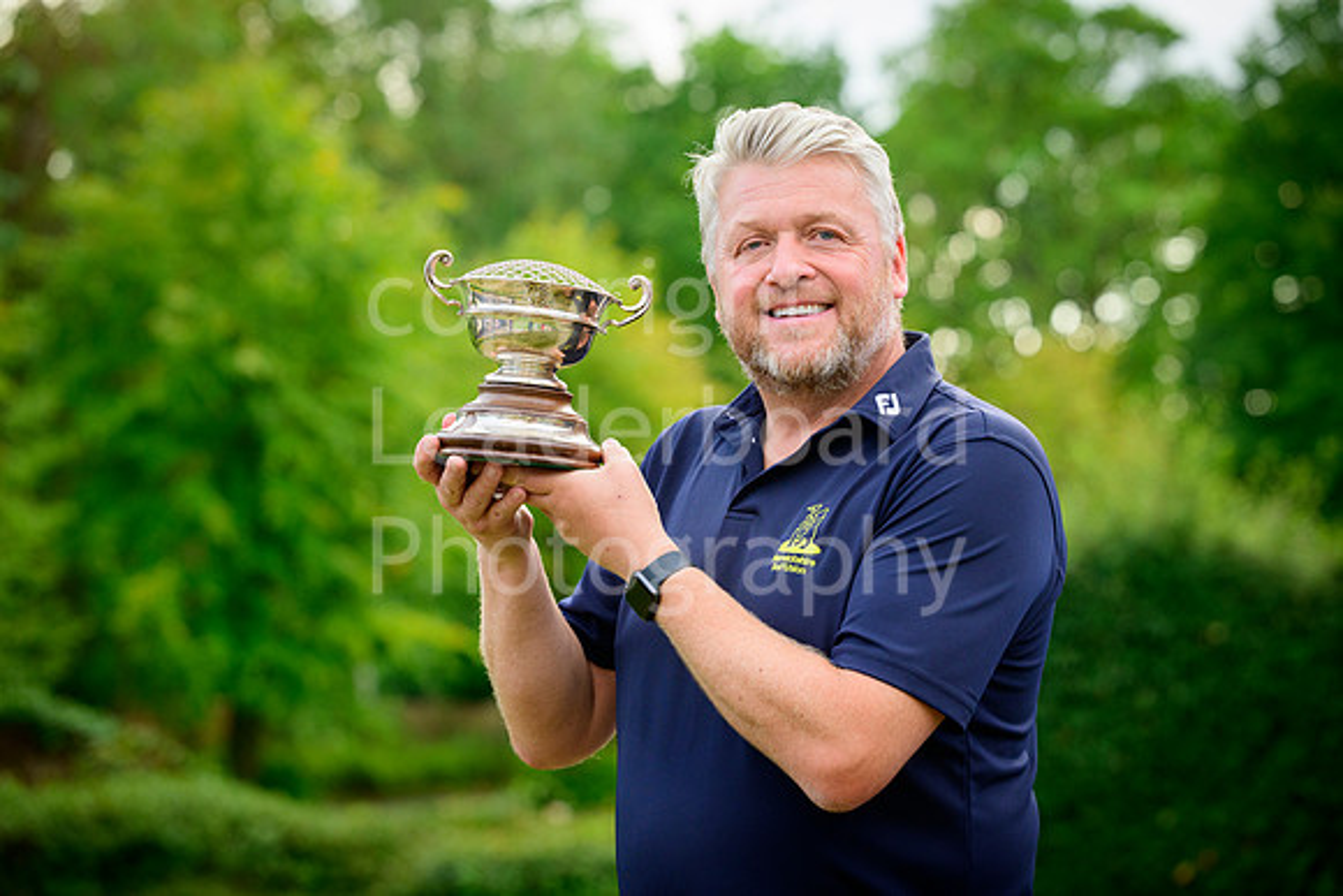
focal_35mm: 105
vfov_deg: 13.0
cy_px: 448
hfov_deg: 19.5
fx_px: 3918
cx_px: 672
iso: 800
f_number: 4
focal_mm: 105
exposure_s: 1/1000
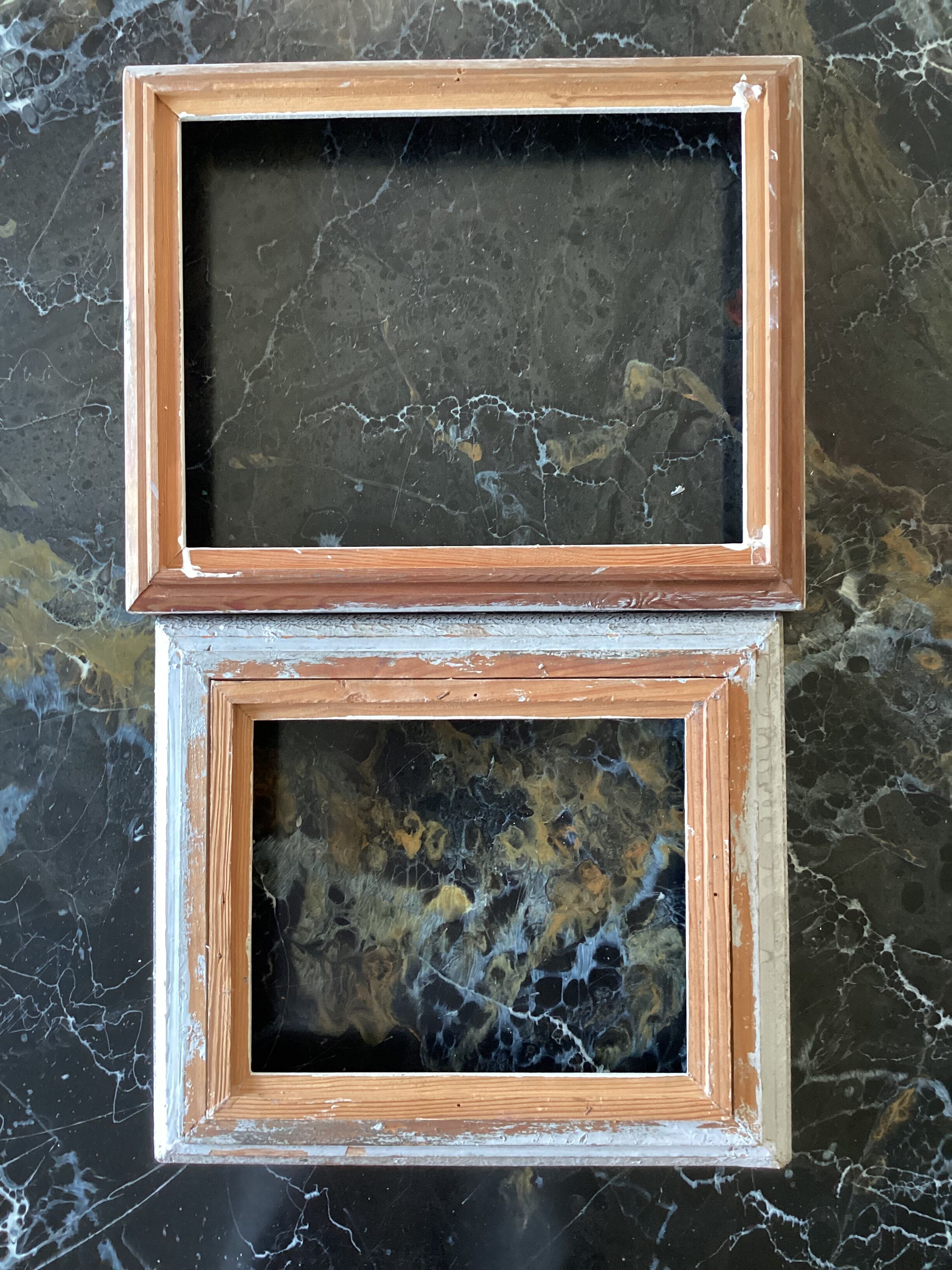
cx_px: 476
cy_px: 635
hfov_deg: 45.4
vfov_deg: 58.4
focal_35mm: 31
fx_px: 1137
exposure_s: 1/60
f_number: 2.4
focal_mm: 3.3
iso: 250
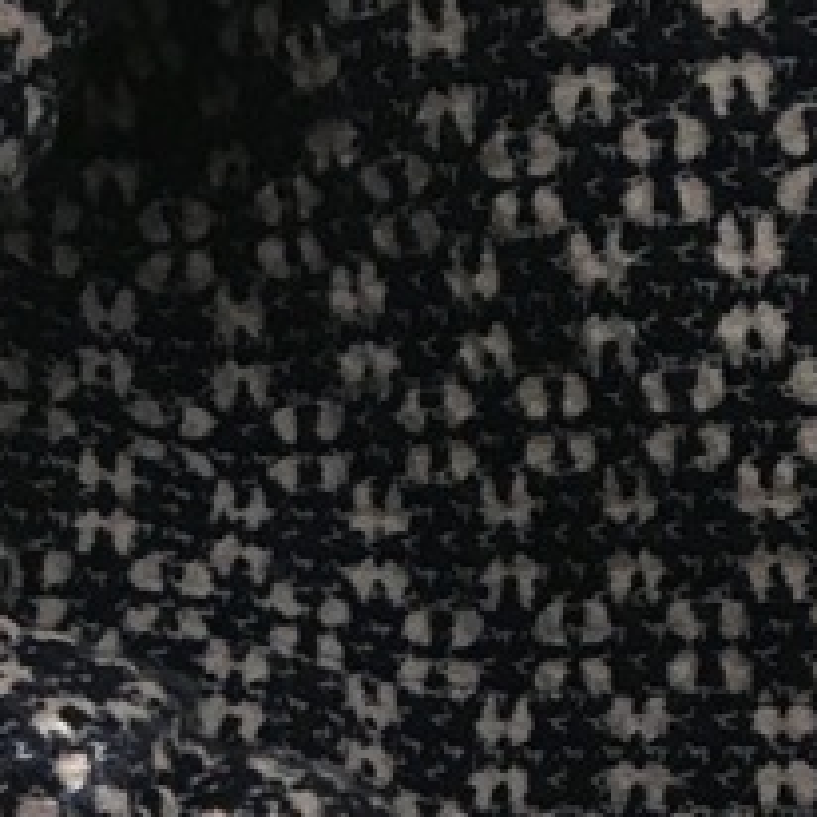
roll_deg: -2.5
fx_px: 4246
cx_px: 230
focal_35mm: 159
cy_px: 1959
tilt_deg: -13.7
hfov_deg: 11.0
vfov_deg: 9.7
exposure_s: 1/33
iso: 64
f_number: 2.2
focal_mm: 4.15
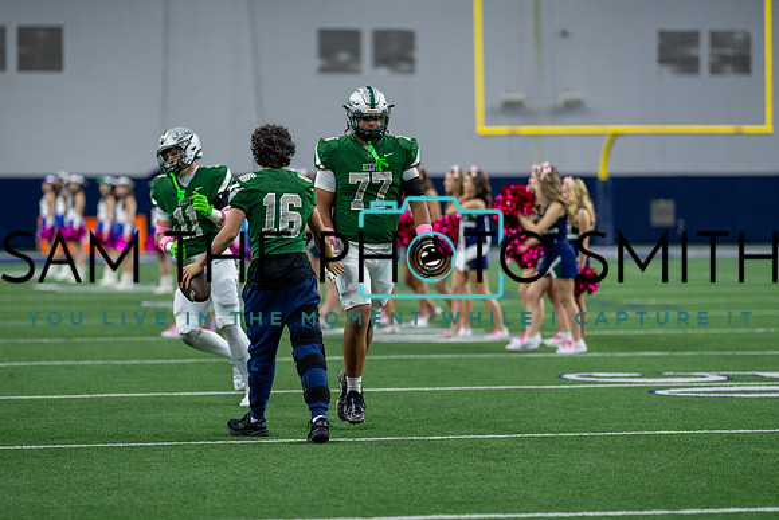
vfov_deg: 8.5
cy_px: 286
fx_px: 3483
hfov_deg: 12.8
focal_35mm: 161
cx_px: 353
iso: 1250
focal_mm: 135
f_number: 1.8
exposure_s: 1/1250
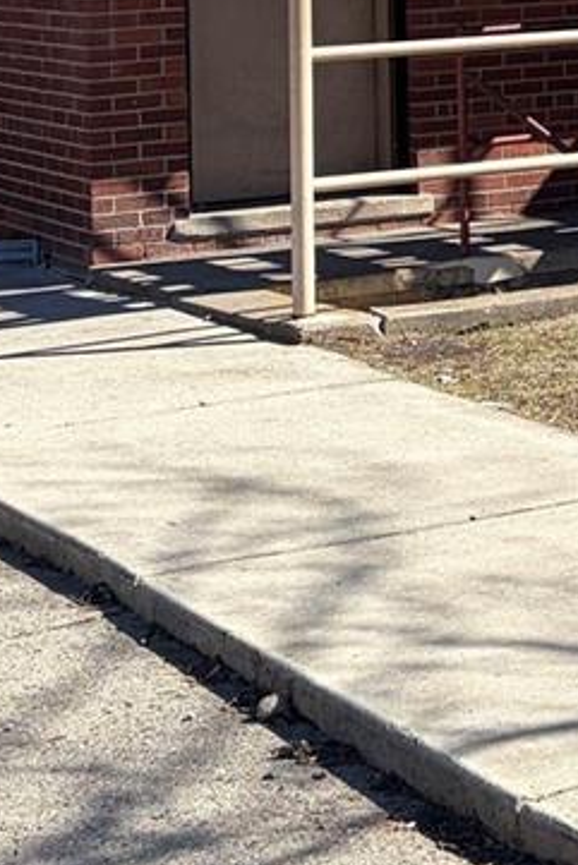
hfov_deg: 11.5
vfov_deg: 16.9
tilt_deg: +3.8
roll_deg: +3.2
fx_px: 2767
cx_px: 847
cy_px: -230
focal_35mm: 115
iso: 50
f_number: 1.6
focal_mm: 5.96
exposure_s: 1/2865
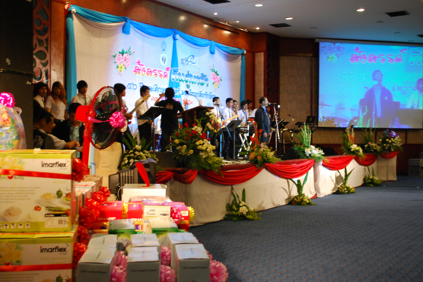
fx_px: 552
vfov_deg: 28.7
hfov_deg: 41.9
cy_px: 137
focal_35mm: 47
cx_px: 228
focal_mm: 28
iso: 800
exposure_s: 1/10
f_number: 4.5
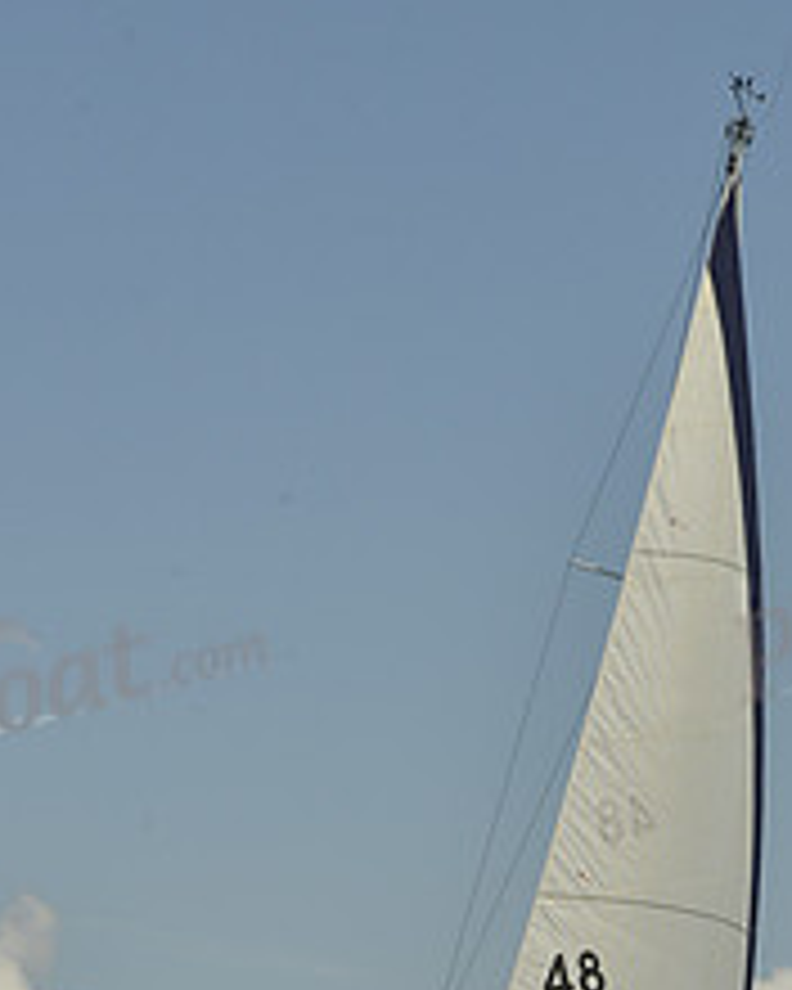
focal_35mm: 198
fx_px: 5801
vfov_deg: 9.6
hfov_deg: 7.8
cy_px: 1300
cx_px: 502
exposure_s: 1/500
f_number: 16
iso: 280
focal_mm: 80
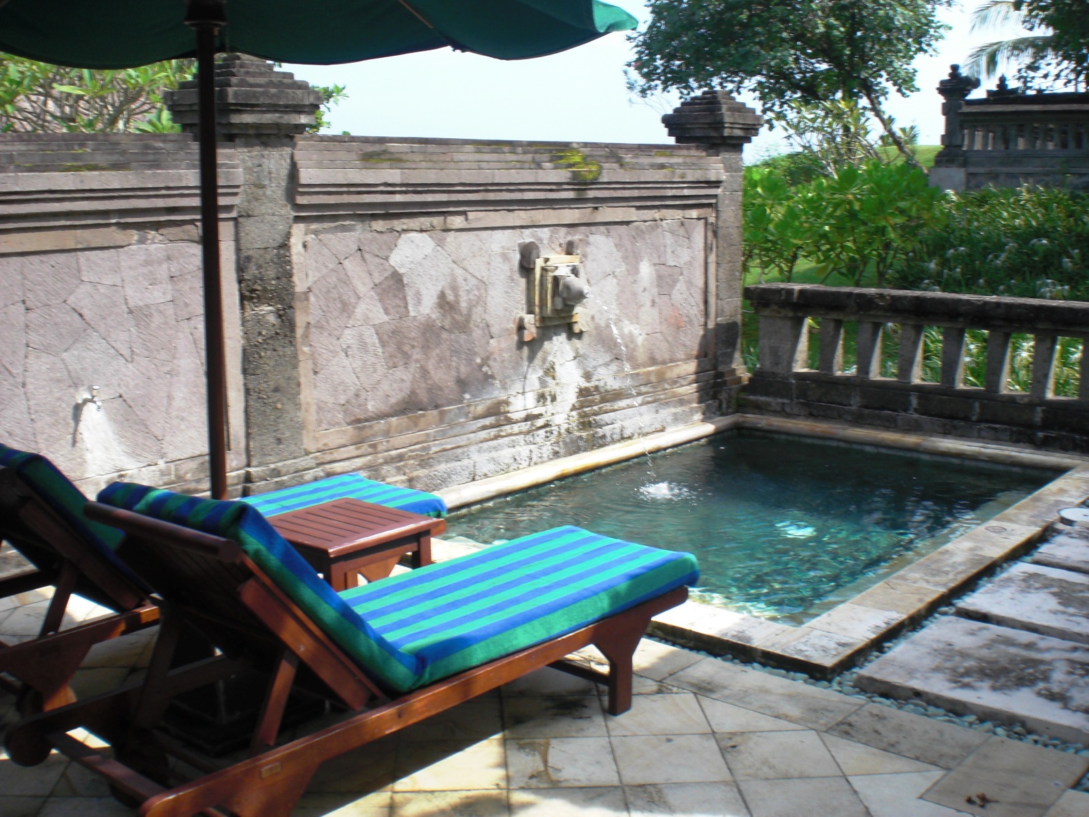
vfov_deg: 37.7
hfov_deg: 49.0
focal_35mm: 38
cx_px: 544
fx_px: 1195
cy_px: 408
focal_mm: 6.3
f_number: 5.6
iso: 64
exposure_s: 1/200
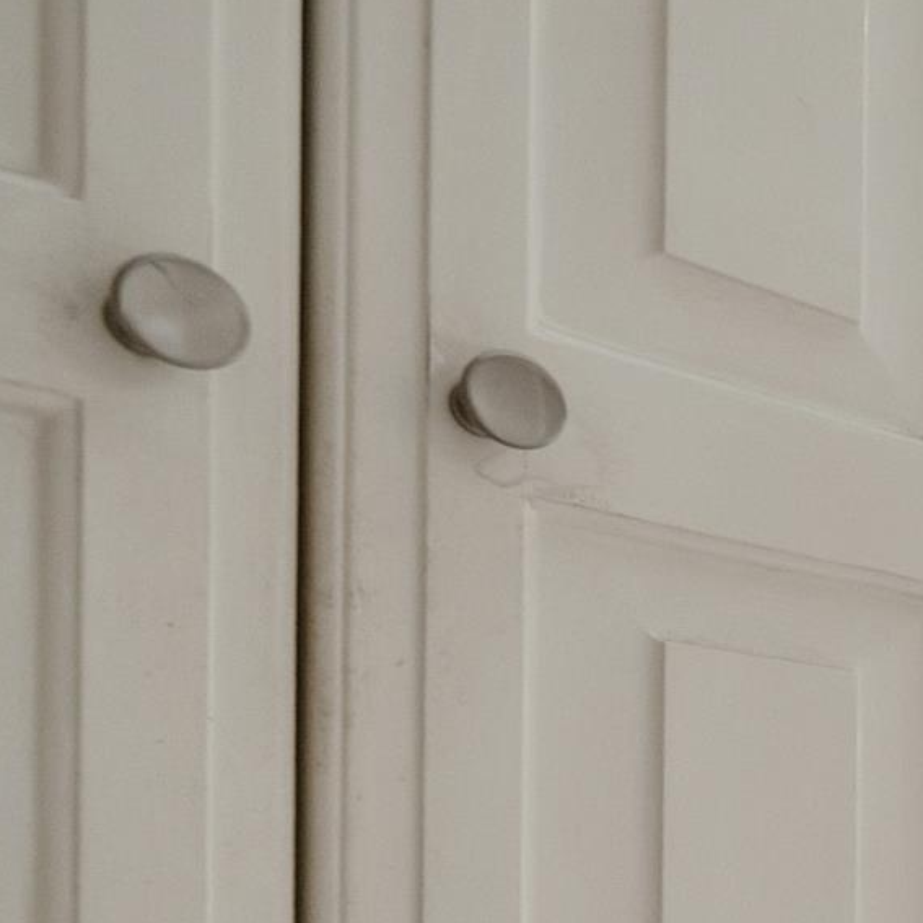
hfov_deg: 18.9
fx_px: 1810
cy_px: 1008
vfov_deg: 26.4
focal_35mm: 60
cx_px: 1812
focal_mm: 16
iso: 800
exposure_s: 1/20
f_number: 8
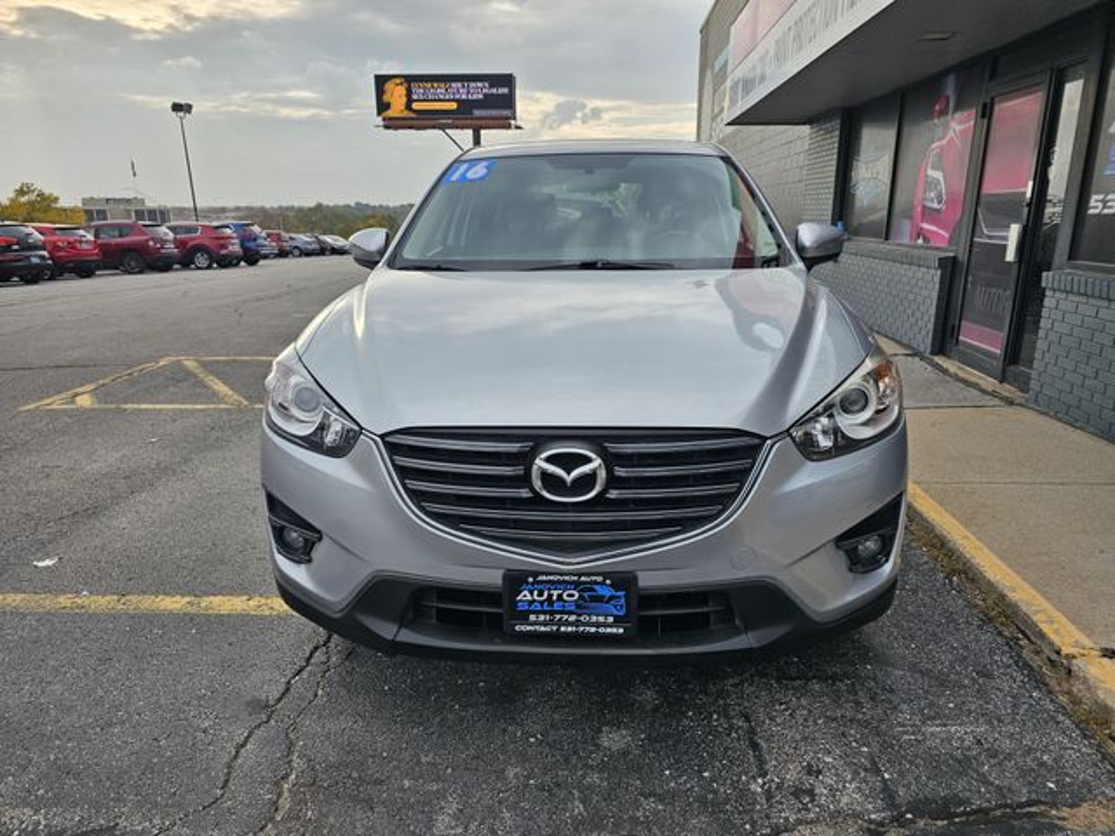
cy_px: 418
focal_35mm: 23
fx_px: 741
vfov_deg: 58.9
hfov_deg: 73.9
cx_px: 558
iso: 10
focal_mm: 6.3
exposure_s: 1/183
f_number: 1.7
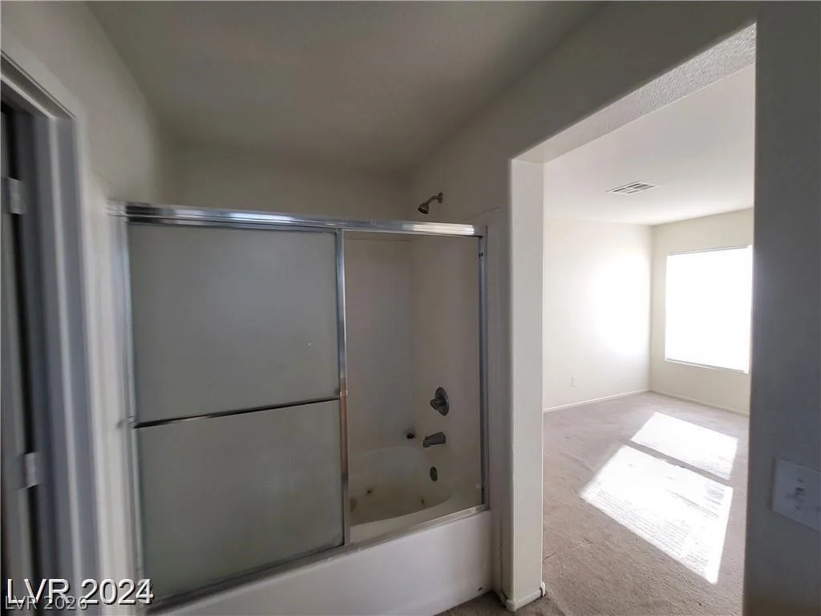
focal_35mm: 13
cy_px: 308
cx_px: 410
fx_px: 308
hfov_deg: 106.2
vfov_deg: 89.9
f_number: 2.2
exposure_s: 1/60
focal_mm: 2.2
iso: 100
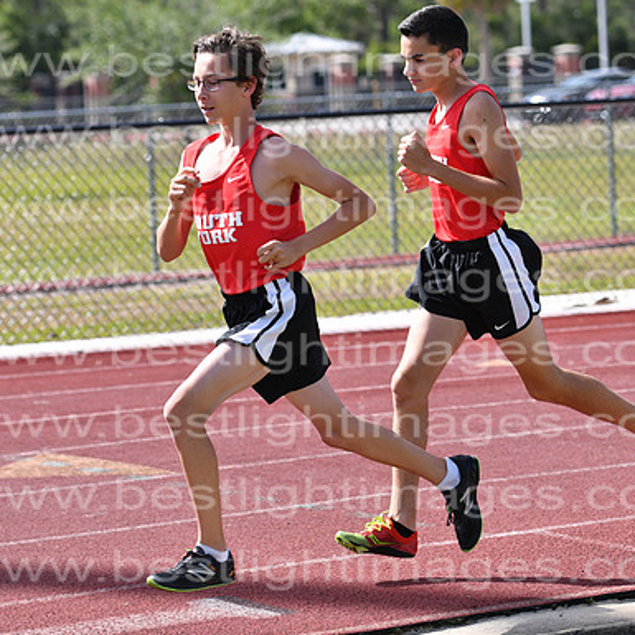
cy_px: 318
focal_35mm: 173
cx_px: 330
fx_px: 3590
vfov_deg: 10.1
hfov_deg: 10.1
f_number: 4
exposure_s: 1/1000
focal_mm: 90
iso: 100
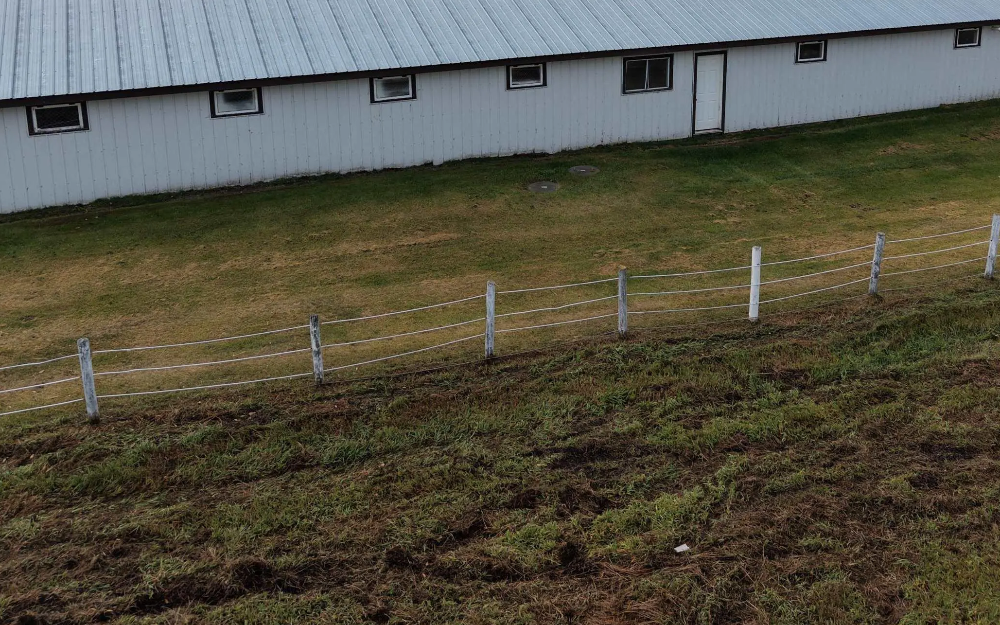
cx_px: 582
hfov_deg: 51.3
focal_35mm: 38
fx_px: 1035
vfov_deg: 32.5
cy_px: 111
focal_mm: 8.67
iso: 100
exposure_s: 1/1000
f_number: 1.8
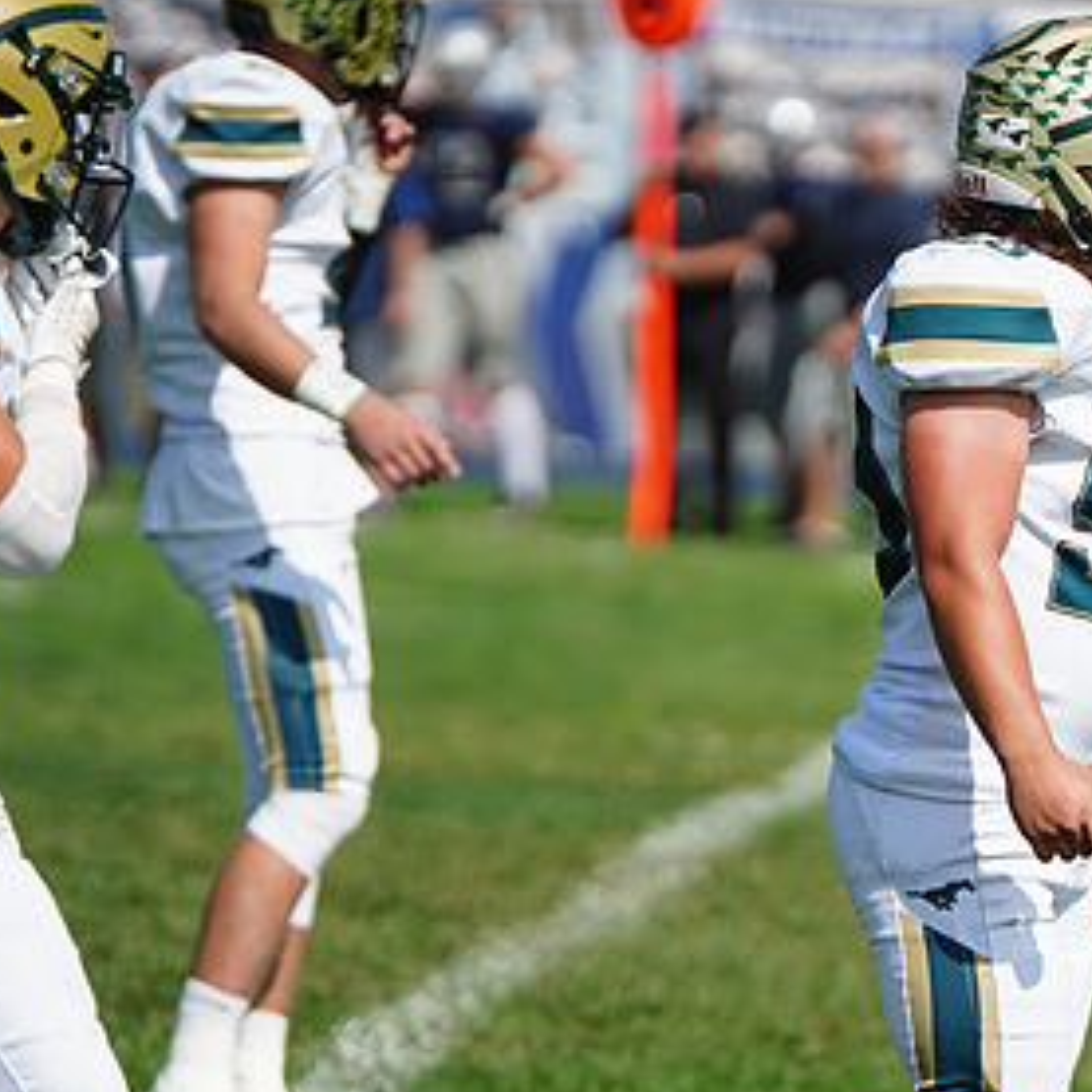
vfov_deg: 4.5
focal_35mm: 393
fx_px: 14026
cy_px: 455
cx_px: 1049
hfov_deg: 4.5
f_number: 2.8
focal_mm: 221
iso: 400
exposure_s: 1/8000
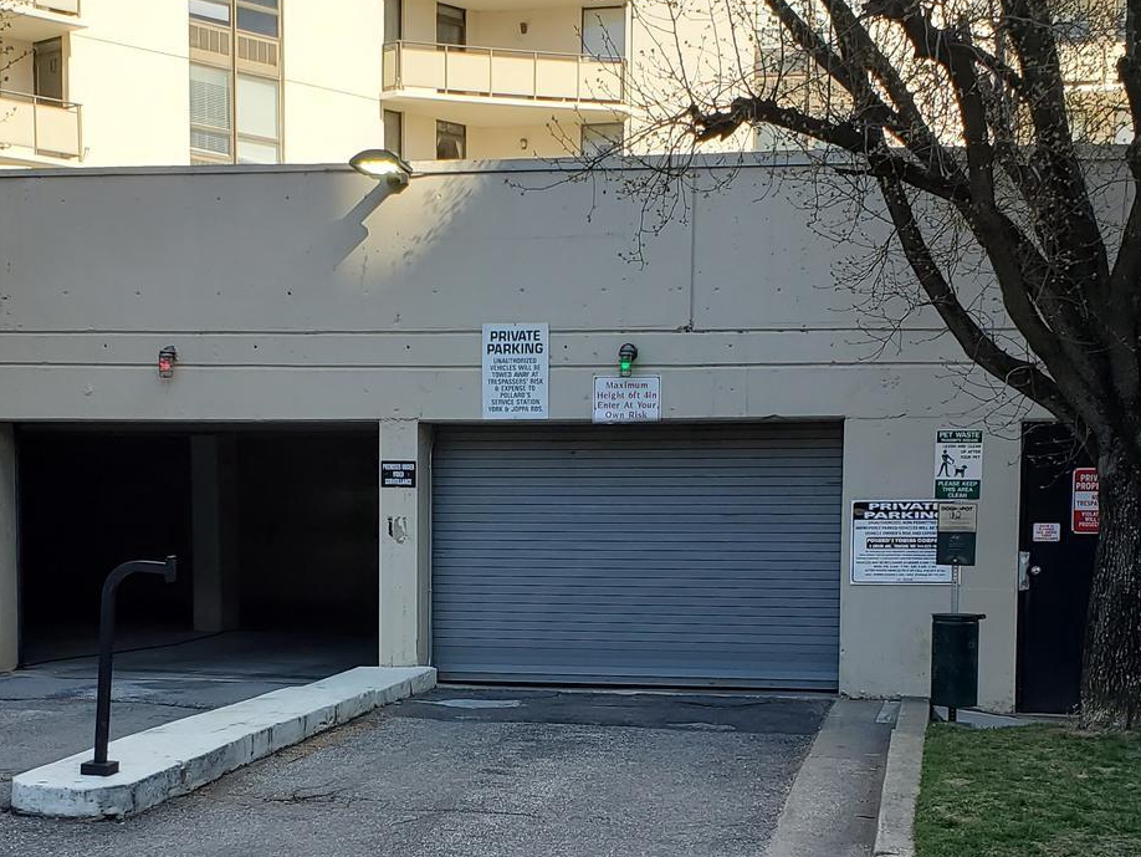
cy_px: 643
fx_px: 1912
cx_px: 552
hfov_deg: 33.2
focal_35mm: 58
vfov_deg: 25.0
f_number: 2.4
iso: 50
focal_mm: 4.3
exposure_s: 1/631
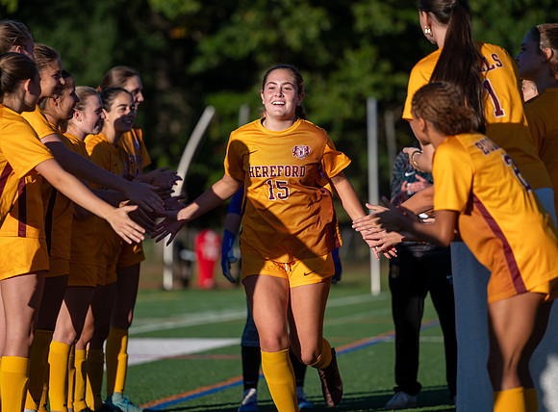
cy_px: 186
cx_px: 266
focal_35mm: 163
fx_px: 2620
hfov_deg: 12.2
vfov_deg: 9.0
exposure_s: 1/2000
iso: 80
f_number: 2.8
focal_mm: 135
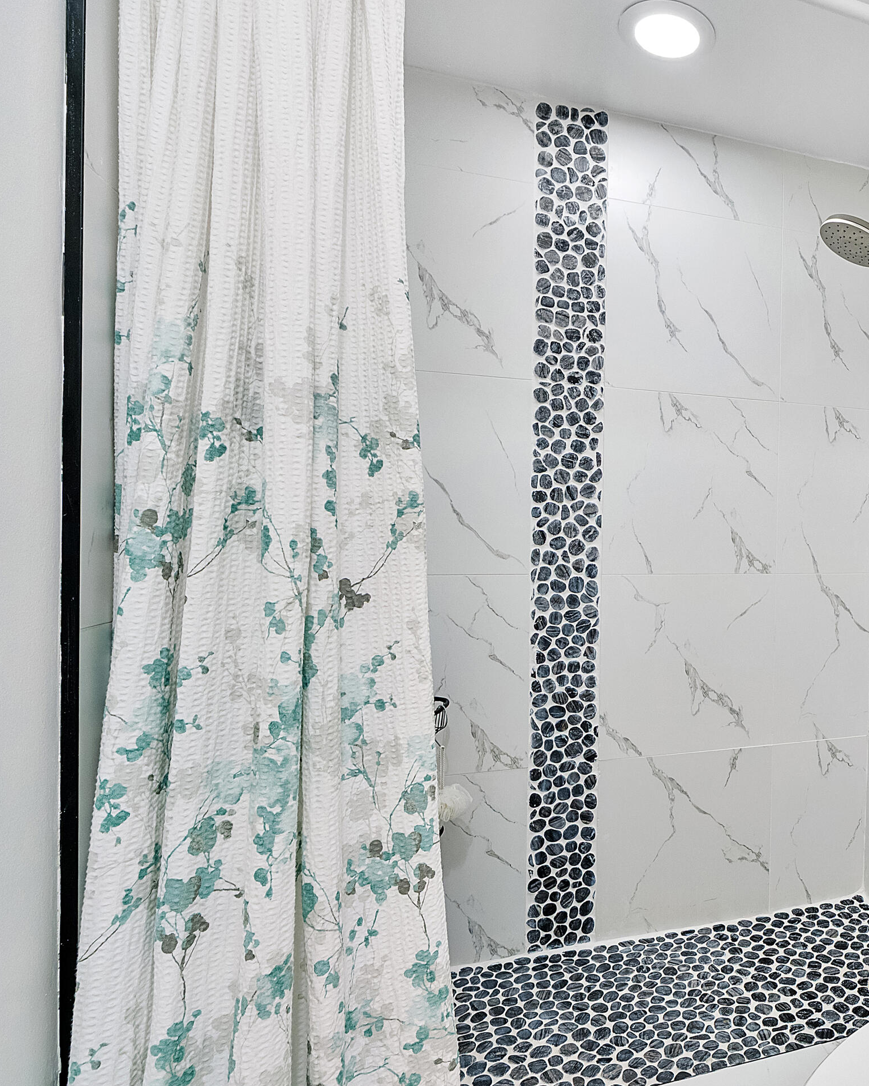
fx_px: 707
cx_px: 765
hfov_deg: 55.6
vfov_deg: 75.0
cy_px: 532
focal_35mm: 22
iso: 800
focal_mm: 10
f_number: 6.3
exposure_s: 1/25
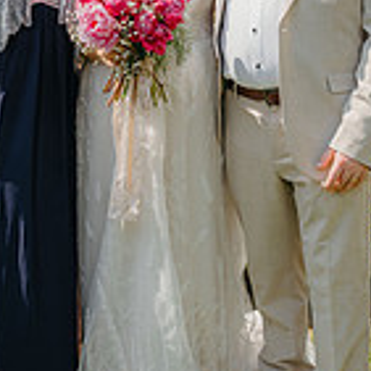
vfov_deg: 17.8
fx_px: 1152
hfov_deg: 18.3
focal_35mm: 95
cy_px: -8
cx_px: 147
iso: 100
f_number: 2.8
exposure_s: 1/1250
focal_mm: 35
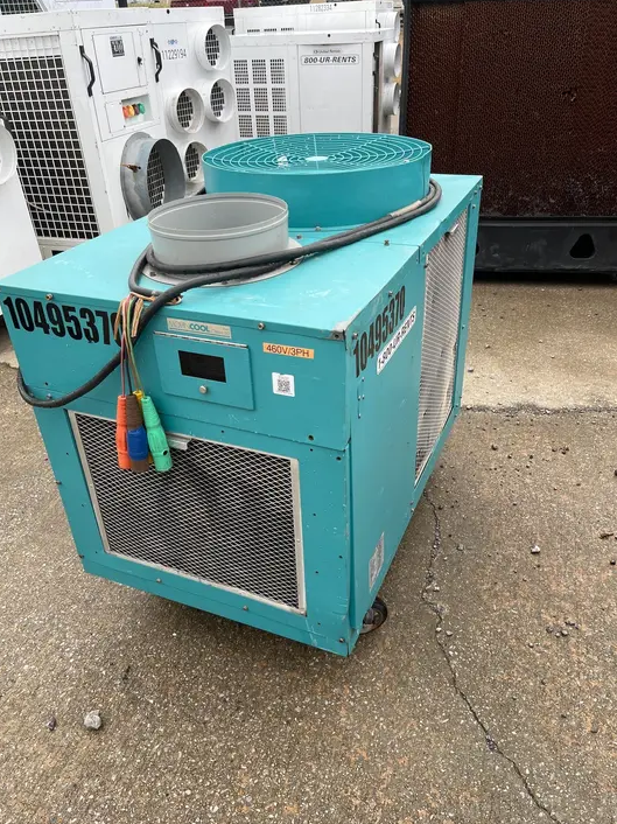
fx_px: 642
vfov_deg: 65.3
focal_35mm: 27
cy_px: 422
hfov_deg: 51.3
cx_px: 299
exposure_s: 1/550
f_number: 1.6
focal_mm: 5.1
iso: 50
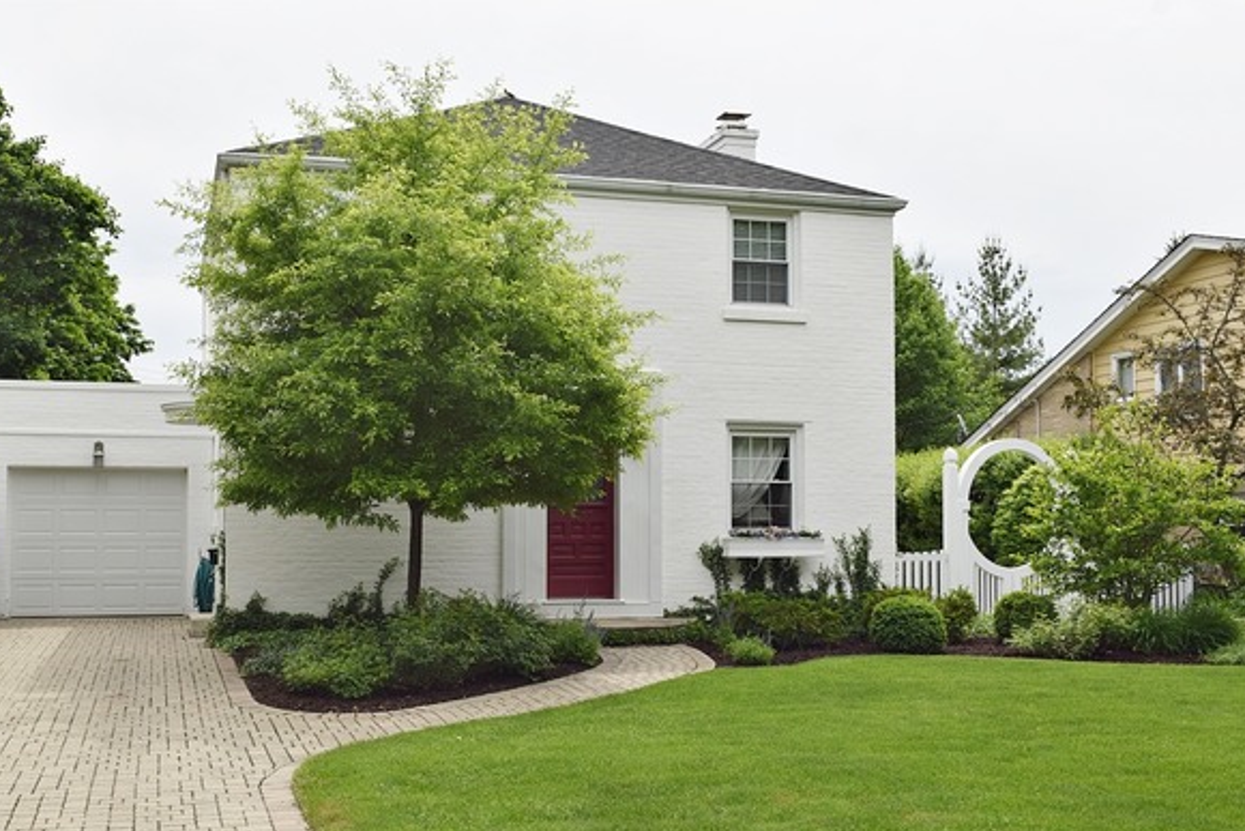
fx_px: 1487
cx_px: 592
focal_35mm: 43
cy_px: 452
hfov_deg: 45.4
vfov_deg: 31.2
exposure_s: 1/200
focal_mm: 26
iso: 100
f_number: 11
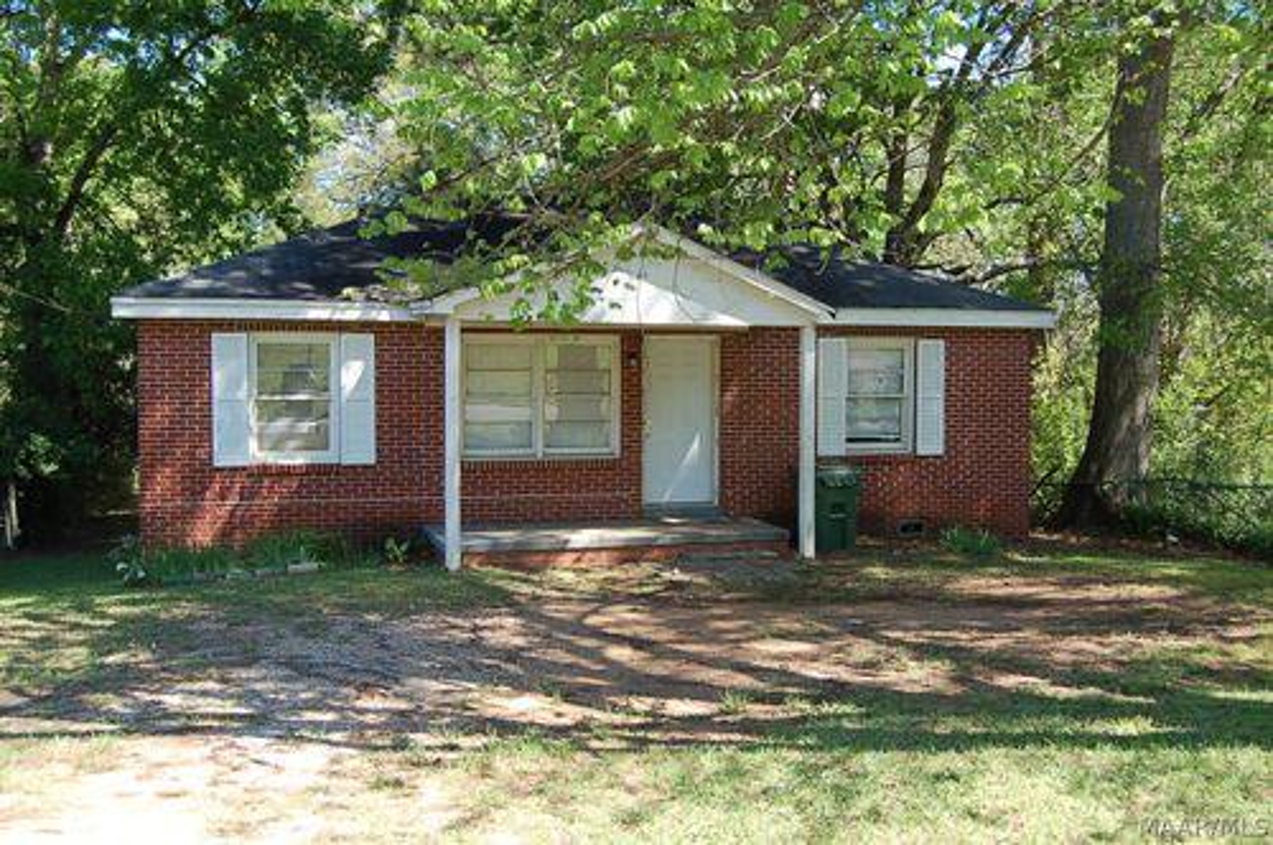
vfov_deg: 34.1
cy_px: 422
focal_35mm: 39
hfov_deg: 49.6
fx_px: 1377
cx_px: 636
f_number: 6.3
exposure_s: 1/160
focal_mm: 26
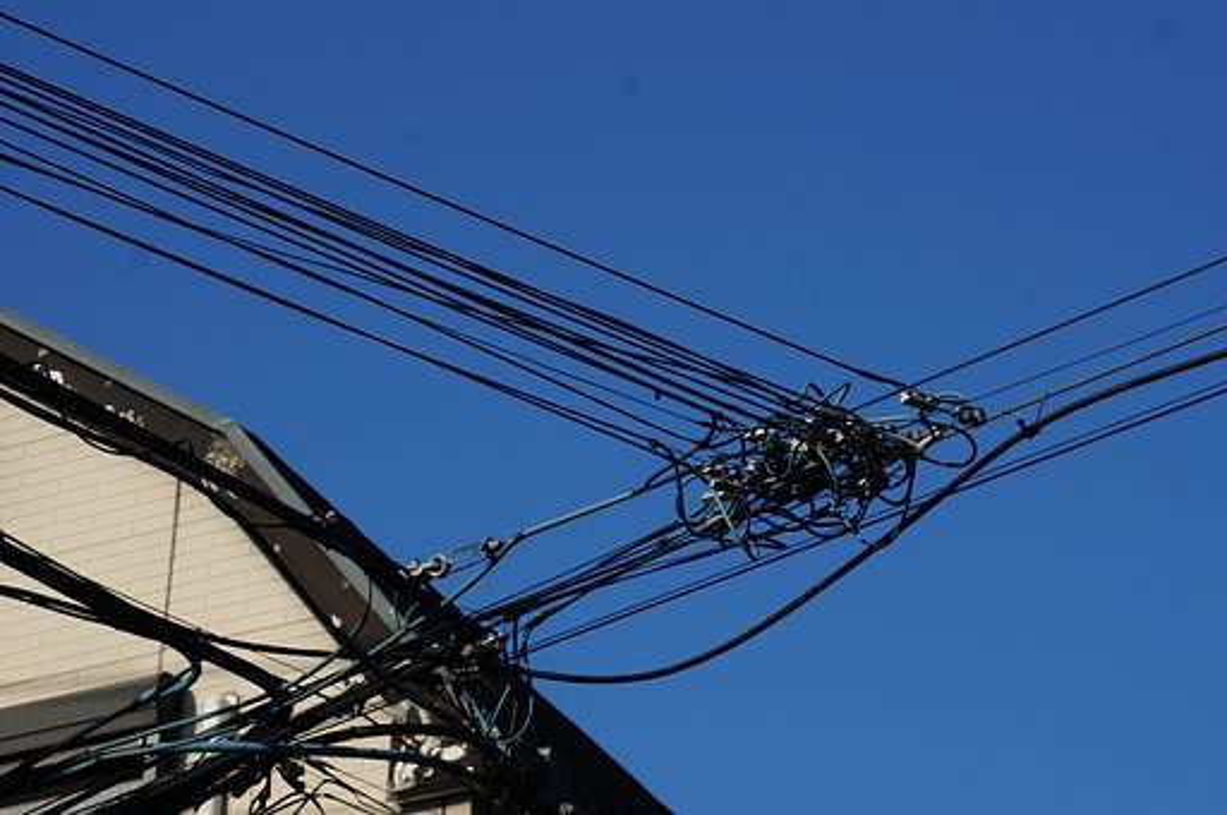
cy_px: 408
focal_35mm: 128
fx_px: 4340
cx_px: 614
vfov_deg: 10.7
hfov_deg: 16.1
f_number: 9
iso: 100
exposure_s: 1/200
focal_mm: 85
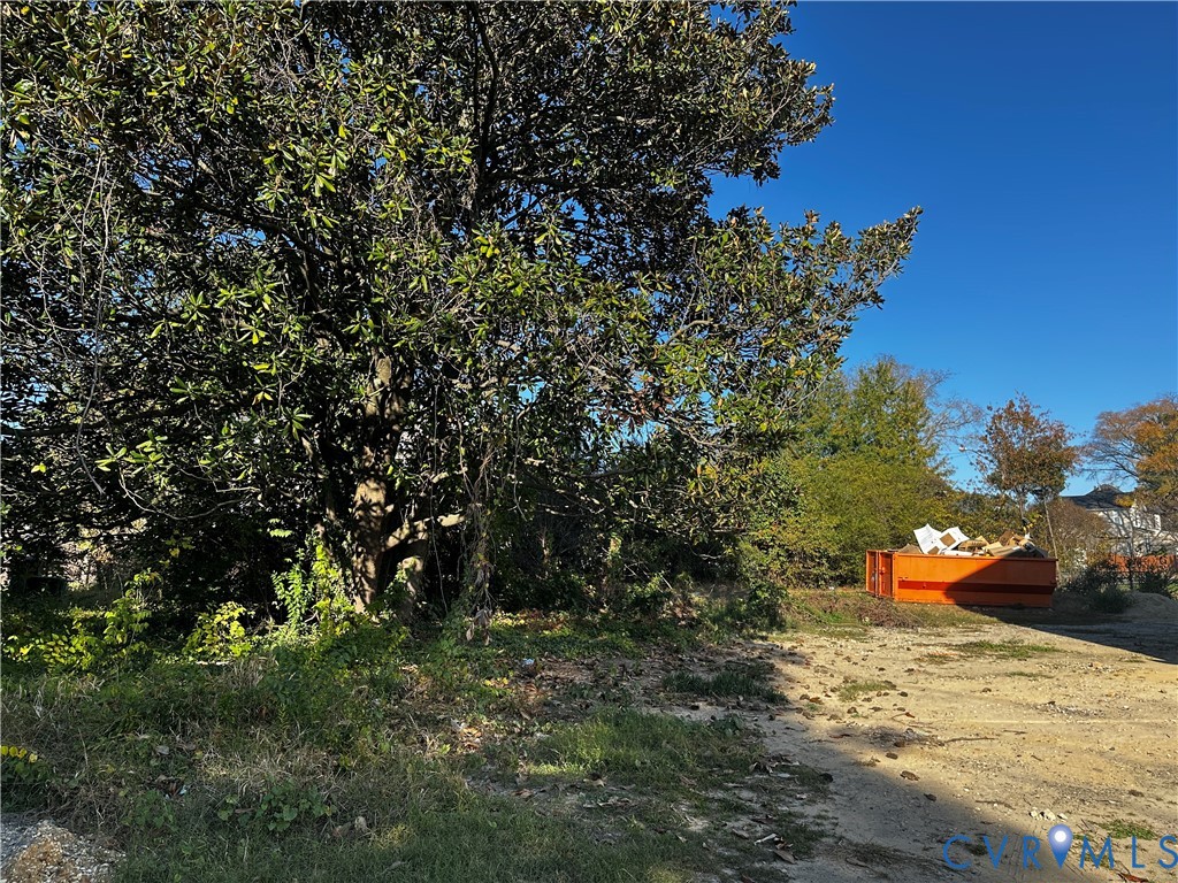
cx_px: 589
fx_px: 817
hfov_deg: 71.6
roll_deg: -1.9
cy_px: 442
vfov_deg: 56.8
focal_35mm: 24
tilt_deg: +8.4
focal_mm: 6.86
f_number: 1.78
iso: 80
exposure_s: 1/1374
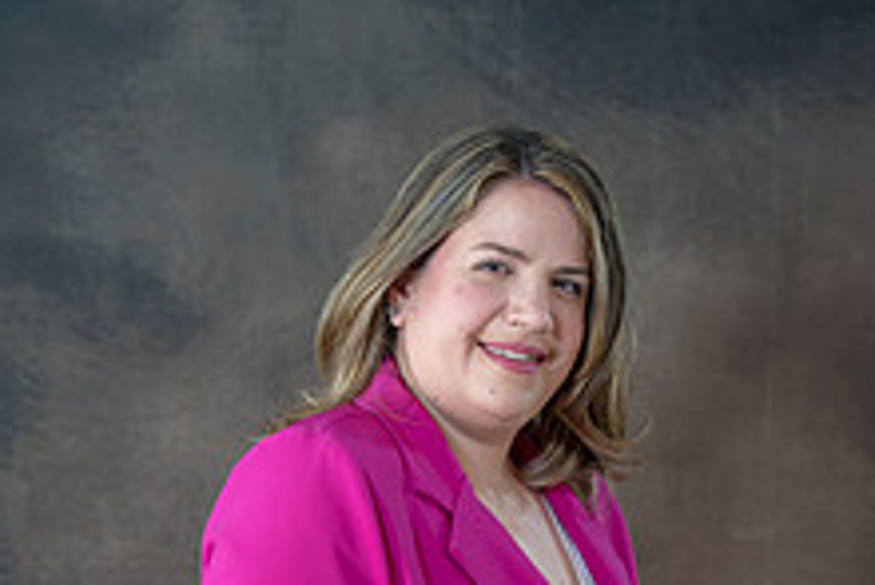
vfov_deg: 6.4
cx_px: 354
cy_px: 732
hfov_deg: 9.6
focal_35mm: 215
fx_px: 5229
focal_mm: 105
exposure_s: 1/100
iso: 400
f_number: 4.5
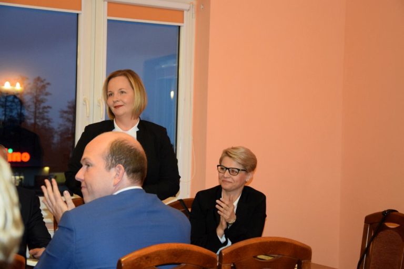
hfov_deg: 27.0
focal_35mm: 75
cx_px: 202
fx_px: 842
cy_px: 134
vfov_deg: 18.2
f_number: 5
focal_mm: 50
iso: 3200
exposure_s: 1/60
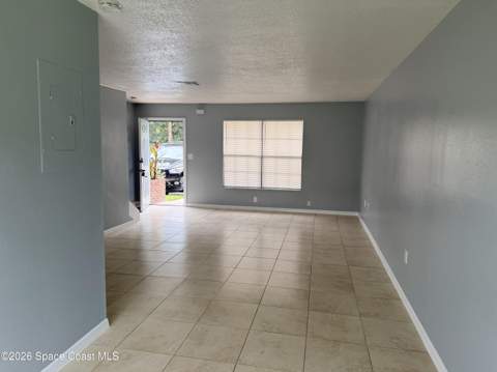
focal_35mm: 24
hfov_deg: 71.7
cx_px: 248
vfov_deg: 56.7
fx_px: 344
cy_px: 186
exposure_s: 1/236
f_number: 1.78
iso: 125
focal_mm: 6.76
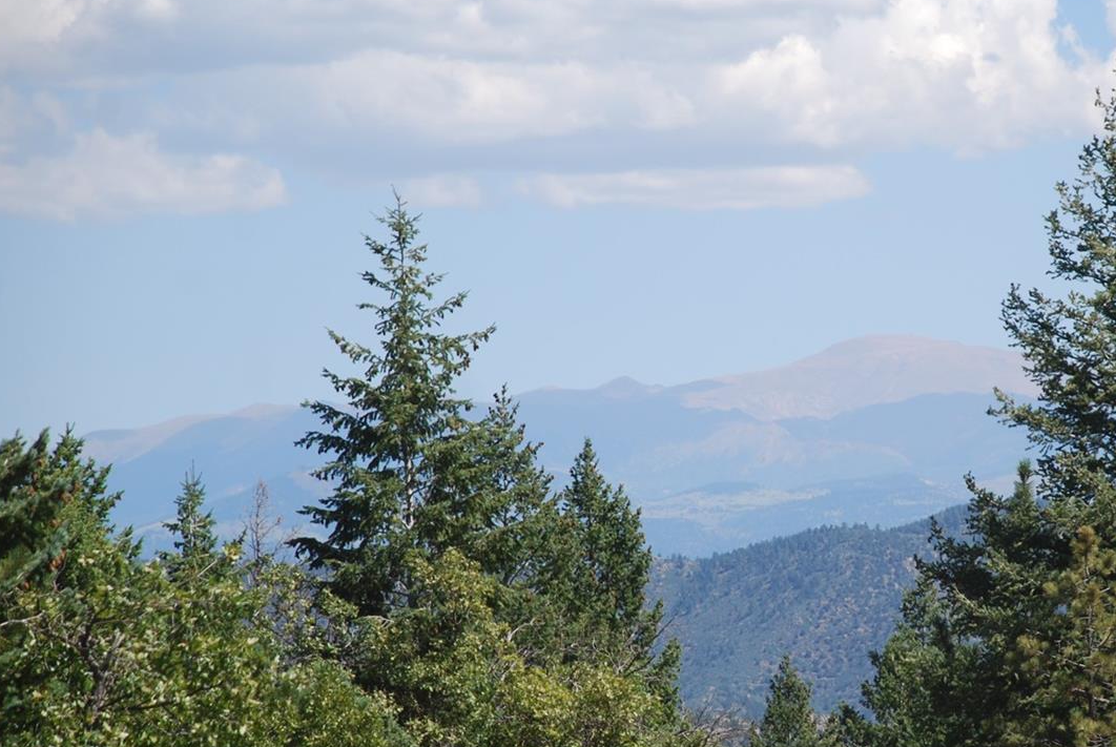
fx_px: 7853
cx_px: 814
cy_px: 395
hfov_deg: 8.1
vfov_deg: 5.4
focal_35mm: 253
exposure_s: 1/500
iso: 160
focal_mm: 112
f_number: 5.6
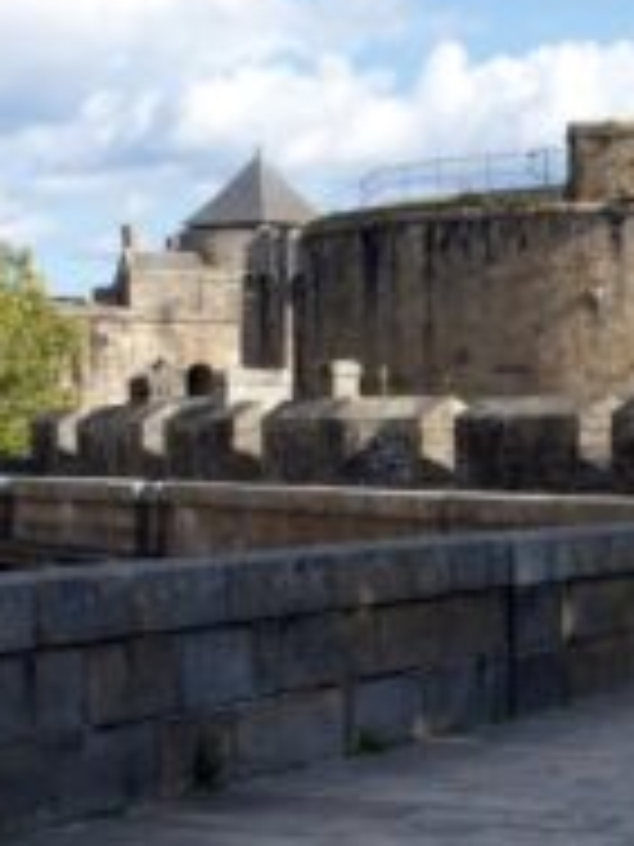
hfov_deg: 13.0
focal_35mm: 110
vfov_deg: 17.9
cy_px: 538
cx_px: 800
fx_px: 2686
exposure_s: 1/100
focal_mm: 29
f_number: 9
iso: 100
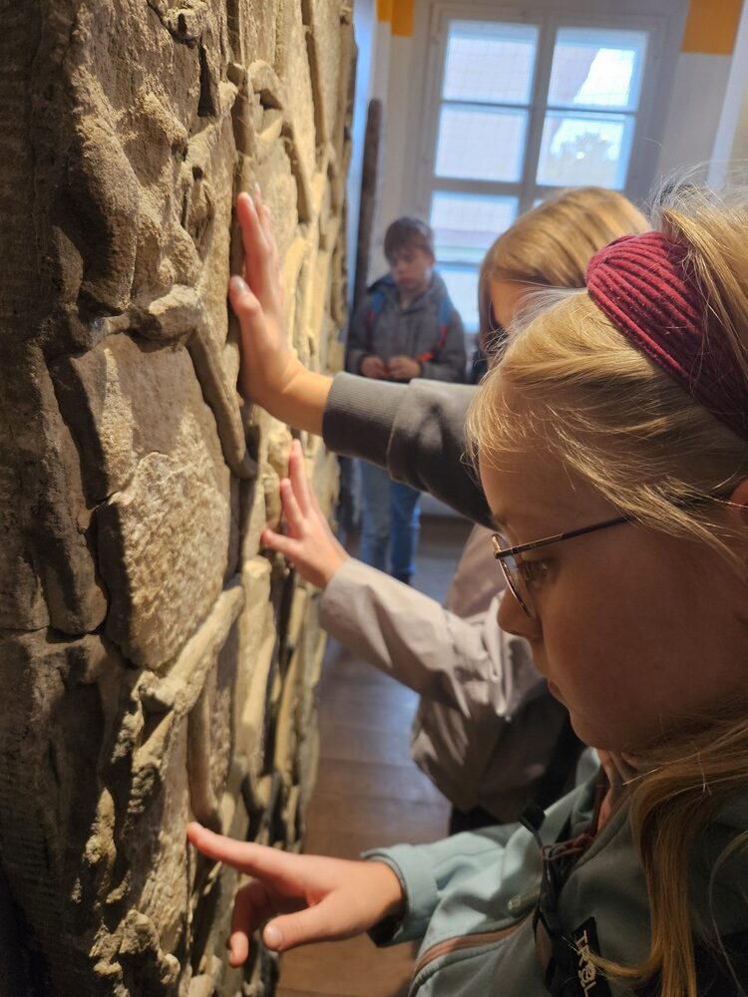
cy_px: 498
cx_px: 374
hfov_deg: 58.9
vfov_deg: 73.9
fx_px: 663
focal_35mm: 23
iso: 200
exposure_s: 1/100
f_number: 1.8
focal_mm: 5.4
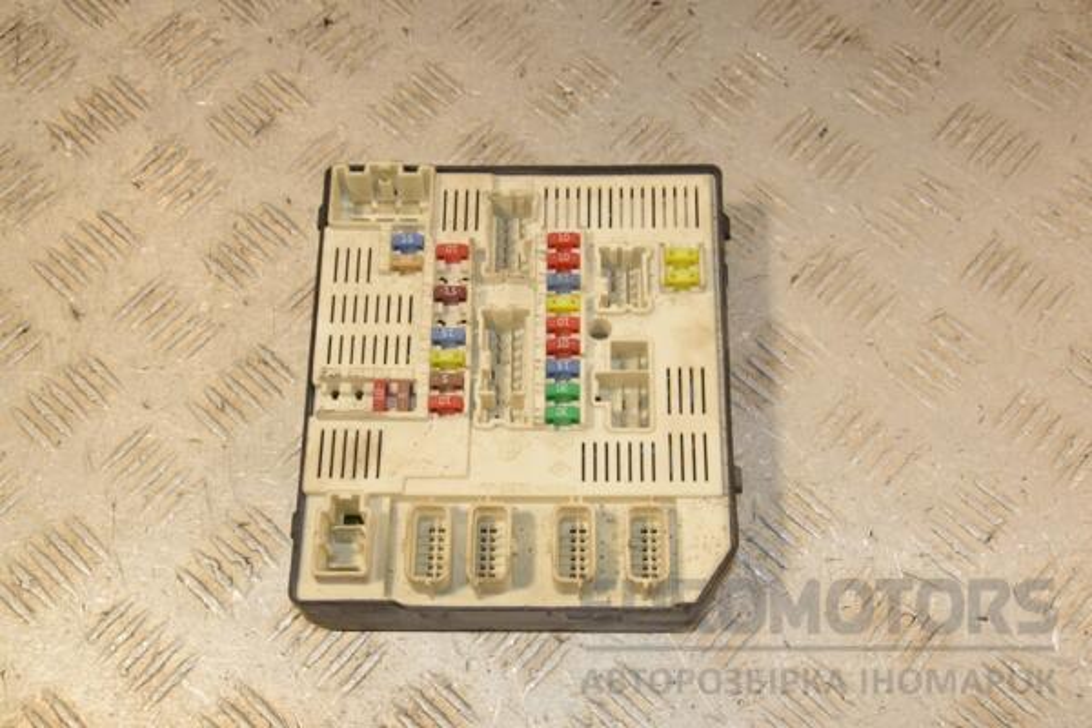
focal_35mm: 48
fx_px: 1456
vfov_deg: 28.1
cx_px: 546
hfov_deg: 41.1
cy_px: 364
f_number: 9
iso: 800
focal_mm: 32
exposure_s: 1/200
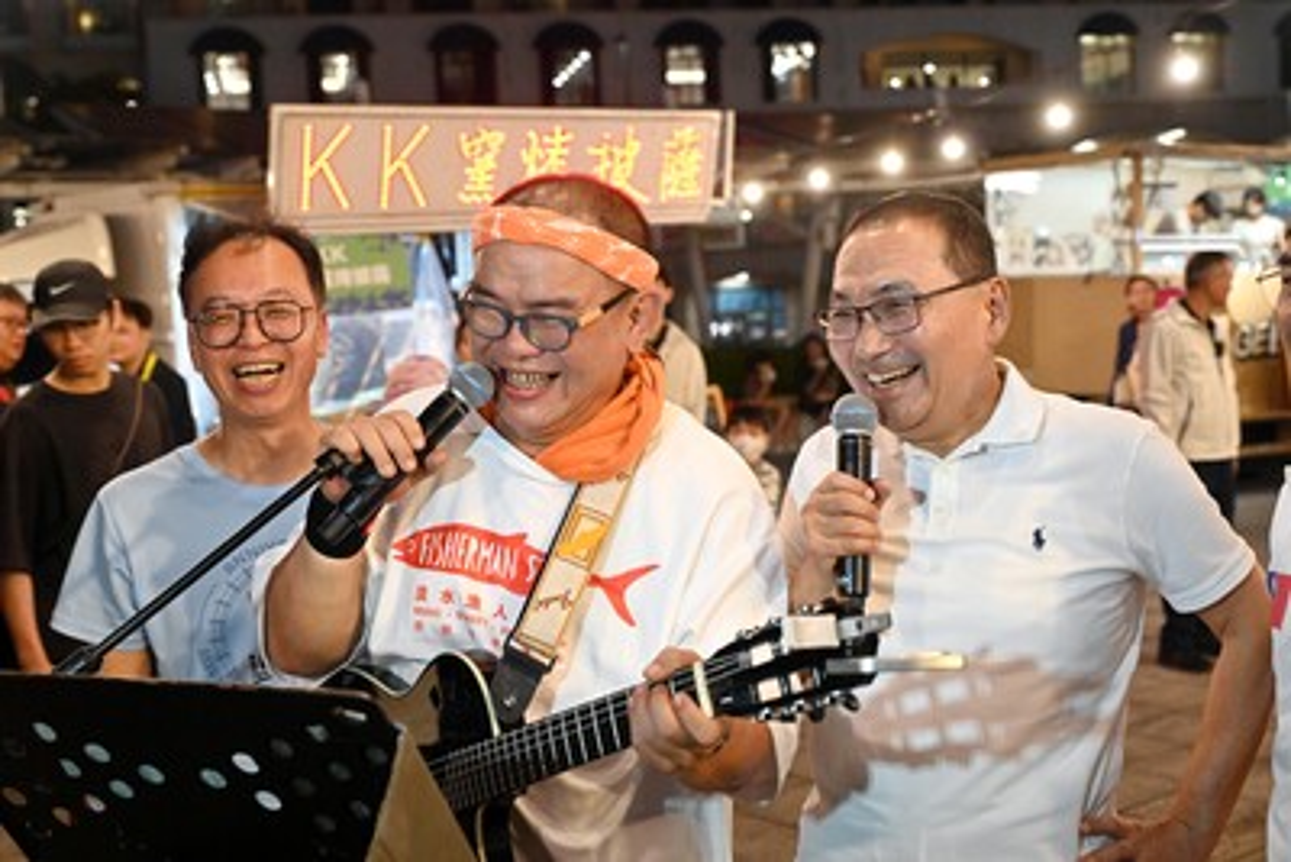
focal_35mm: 46
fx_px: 1650
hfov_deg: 42.7
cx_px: 646
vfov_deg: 29.3
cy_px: 431
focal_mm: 46
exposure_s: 1/125
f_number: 4.5
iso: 3200
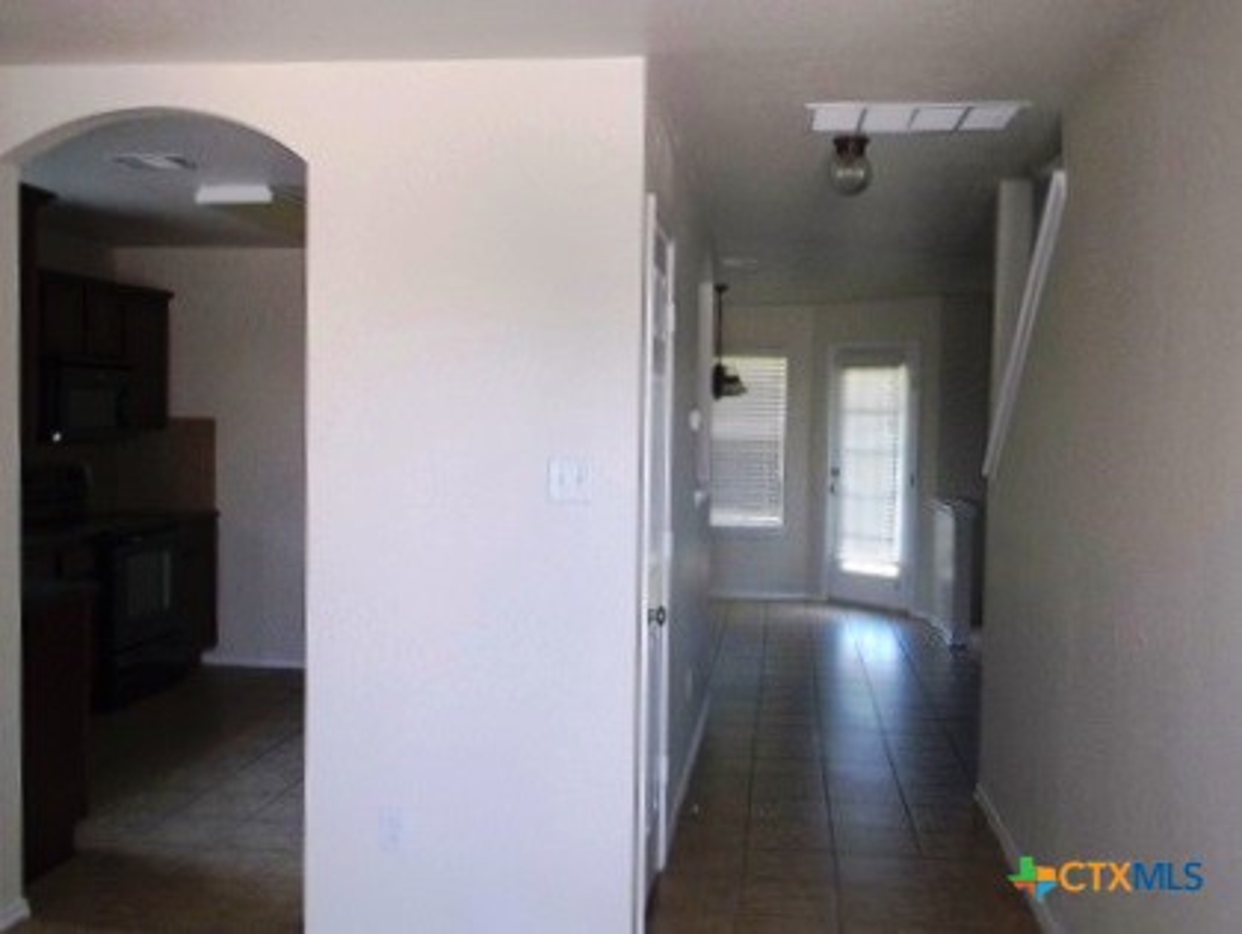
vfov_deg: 43.0
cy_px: 467
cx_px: 621
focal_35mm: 33
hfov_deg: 55.3
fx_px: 1185
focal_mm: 5.9
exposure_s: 1/30
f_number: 3.3
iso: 160
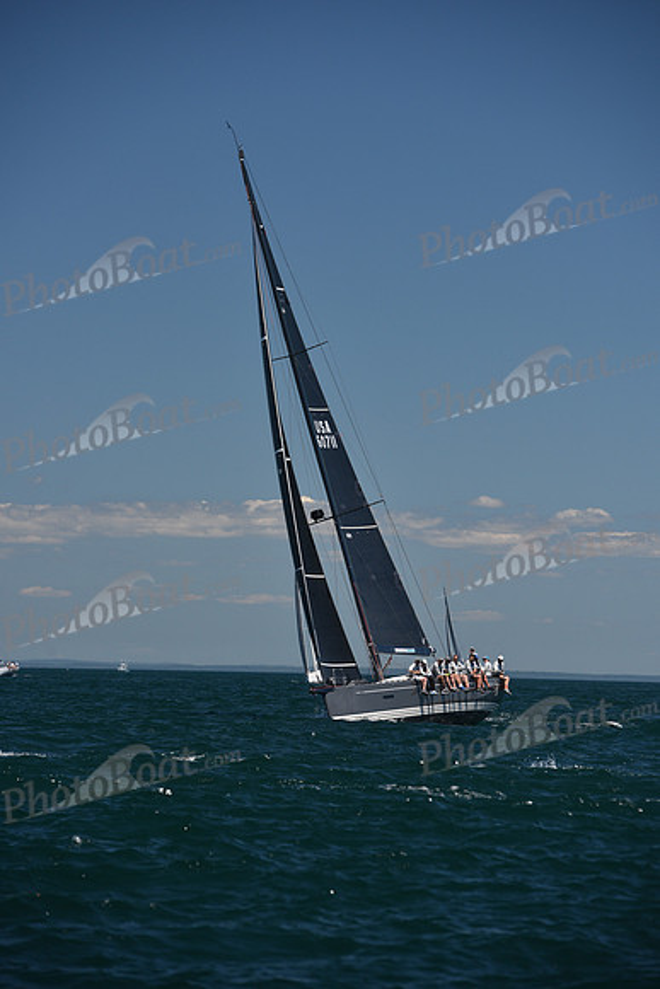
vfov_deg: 11.7
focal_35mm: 175
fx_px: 4809
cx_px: 330
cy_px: 494
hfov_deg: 7.9
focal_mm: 175
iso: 250
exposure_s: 1/800
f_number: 6.3
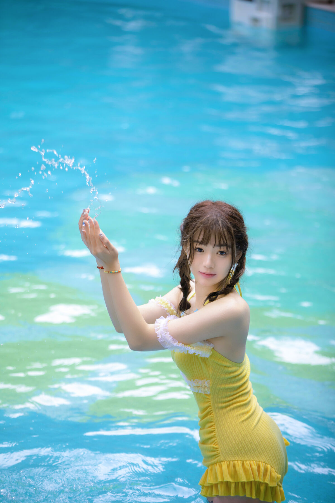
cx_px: 168
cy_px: 252
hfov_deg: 10.6
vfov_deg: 15.9
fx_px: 1800
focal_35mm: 129
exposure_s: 1/400
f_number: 2.8
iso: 250
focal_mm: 130
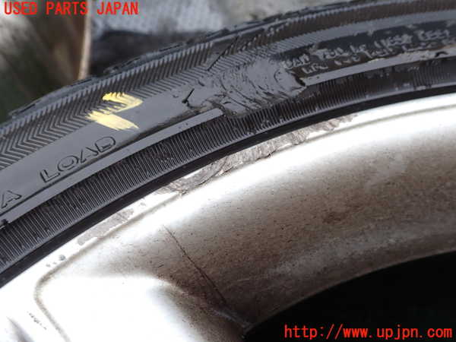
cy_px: 171
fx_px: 395
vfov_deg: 46.8
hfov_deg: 60.0
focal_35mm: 30
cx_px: 228
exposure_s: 1/125
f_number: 3.2
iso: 100
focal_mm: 5.4
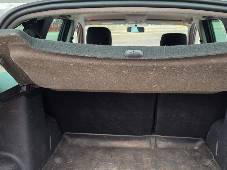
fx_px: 236
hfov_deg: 51.2
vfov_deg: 39.1
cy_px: 117
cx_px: 126
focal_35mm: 36
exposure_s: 1/100
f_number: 1.4
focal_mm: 6.5
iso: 80
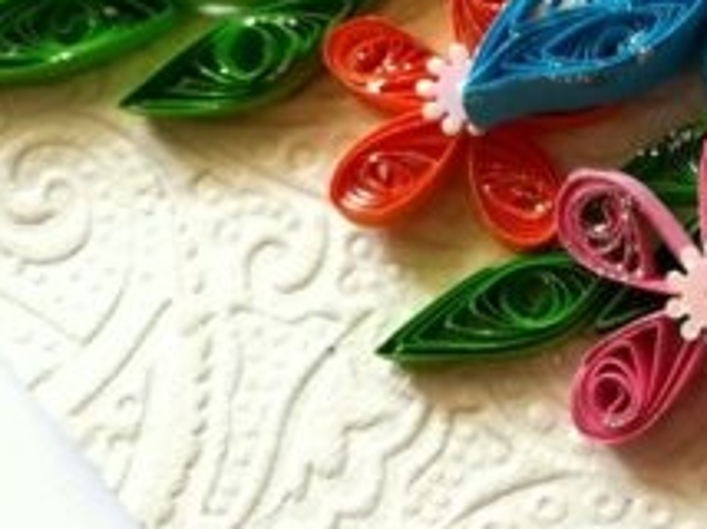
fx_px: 1489
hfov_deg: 24.5
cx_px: 819
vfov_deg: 19.5
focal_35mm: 73
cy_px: -20
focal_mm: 3.83
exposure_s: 1/33.3
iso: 64
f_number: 2.2
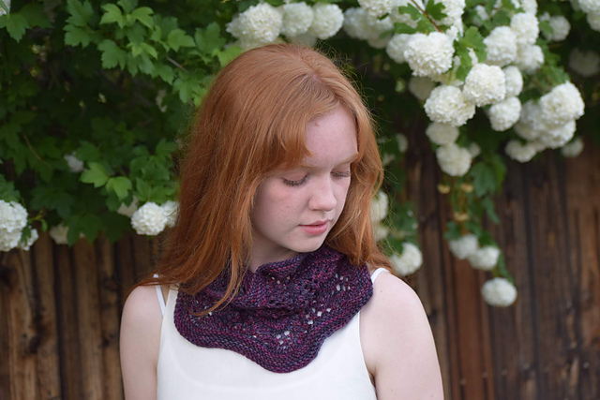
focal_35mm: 82
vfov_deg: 16.6
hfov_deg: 24.6
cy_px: 200
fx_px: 1375
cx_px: 300
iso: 200
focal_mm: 55
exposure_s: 1/125
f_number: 4
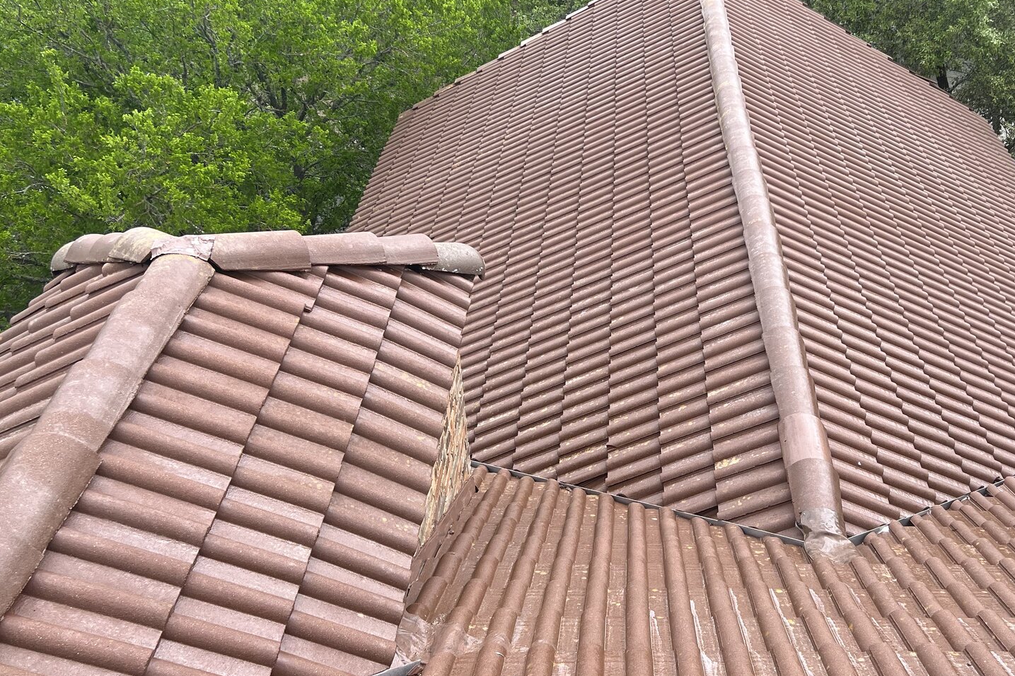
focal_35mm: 38
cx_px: 656
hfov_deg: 50.0
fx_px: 1071
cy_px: 325
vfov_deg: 35.0
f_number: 1.5
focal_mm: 5.7
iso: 50
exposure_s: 1/1112
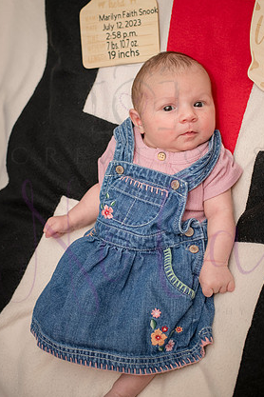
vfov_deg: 36.9
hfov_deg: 25.1
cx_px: 138
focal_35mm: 54
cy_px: 189
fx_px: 594
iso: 800
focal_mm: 50
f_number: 4
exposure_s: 1/250
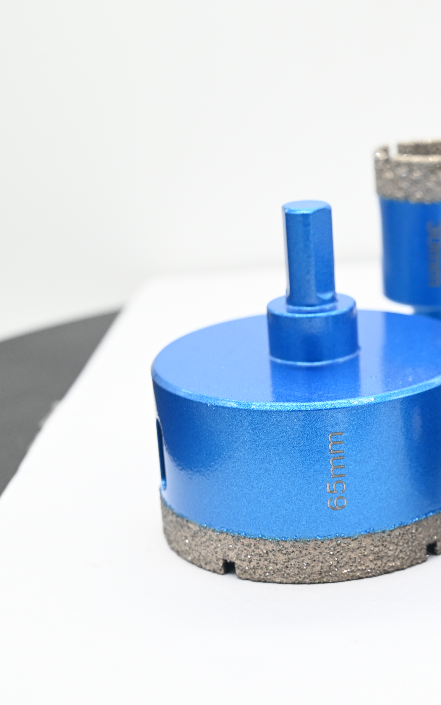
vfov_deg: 27.1
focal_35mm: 76
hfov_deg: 16.6
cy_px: 355
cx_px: 493
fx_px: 1462
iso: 800
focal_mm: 49
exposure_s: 1/200
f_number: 8
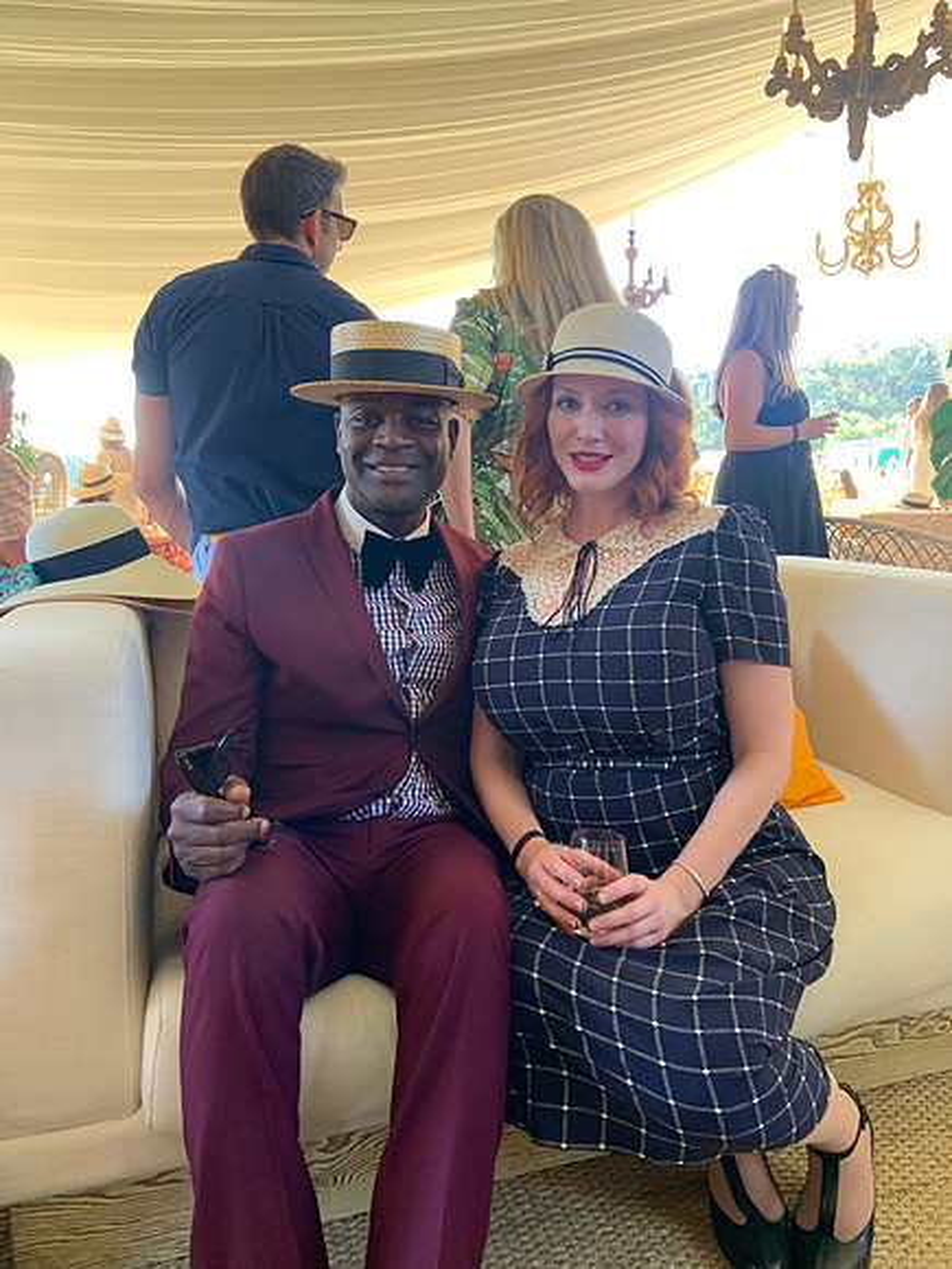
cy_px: 634
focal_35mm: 26
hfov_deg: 53.1
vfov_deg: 67.3
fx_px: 953
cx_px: 476
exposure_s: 1/87
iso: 100
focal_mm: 4.25
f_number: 1.8
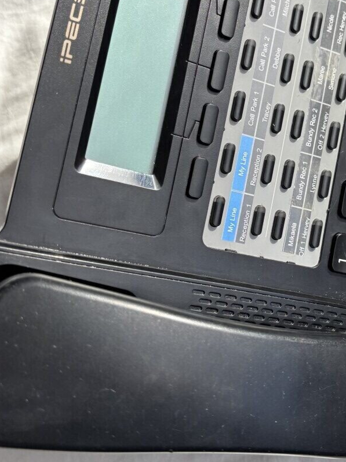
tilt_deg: -79.6
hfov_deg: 30.4
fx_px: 627
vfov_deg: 40.2
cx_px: 254
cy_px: 177
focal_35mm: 47
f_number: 1.6
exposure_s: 1/173
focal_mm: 5.96
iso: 40
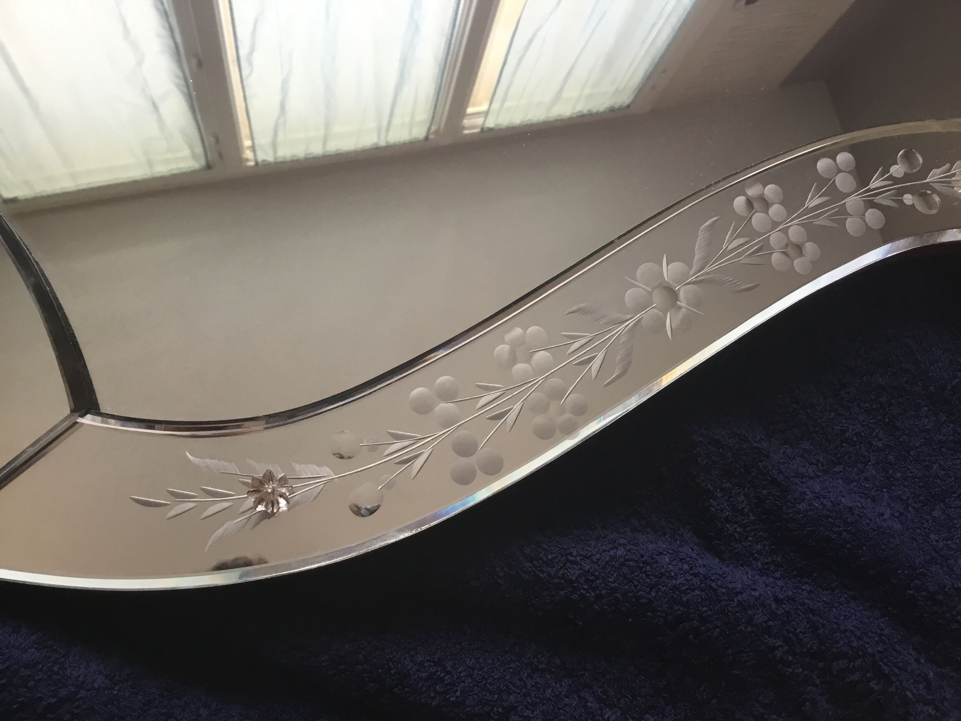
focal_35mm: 31
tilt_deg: -72.9
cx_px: 480
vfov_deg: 45.4
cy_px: 360
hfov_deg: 58.4
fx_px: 861
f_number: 2.4
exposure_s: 1/33
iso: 80
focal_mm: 3.3
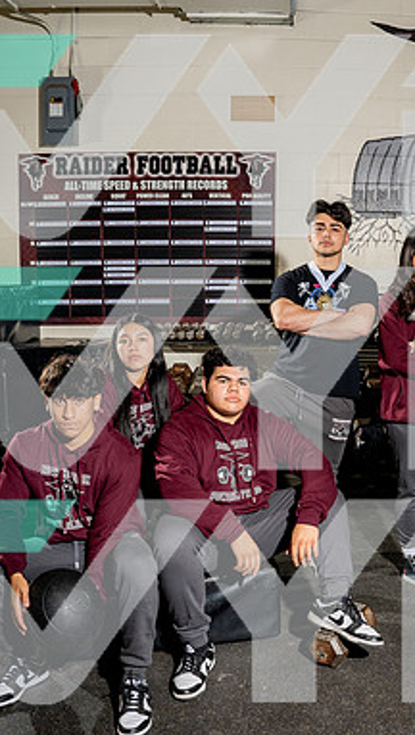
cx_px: 390
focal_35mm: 38
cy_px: 416
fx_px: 742
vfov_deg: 52.6
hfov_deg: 29.7
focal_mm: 20
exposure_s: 1/250
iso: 400
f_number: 8
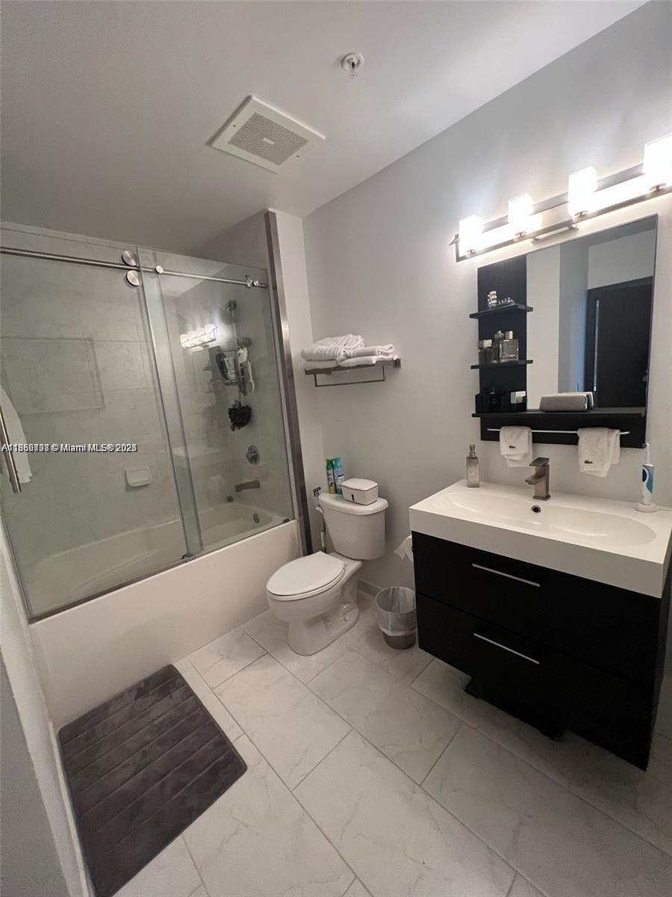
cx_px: 336
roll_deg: +5.1
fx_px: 336
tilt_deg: -9.4
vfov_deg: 106.2
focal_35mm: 13
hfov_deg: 89.9
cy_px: 448
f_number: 1.8
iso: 320
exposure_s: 1/60
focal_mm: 1.57
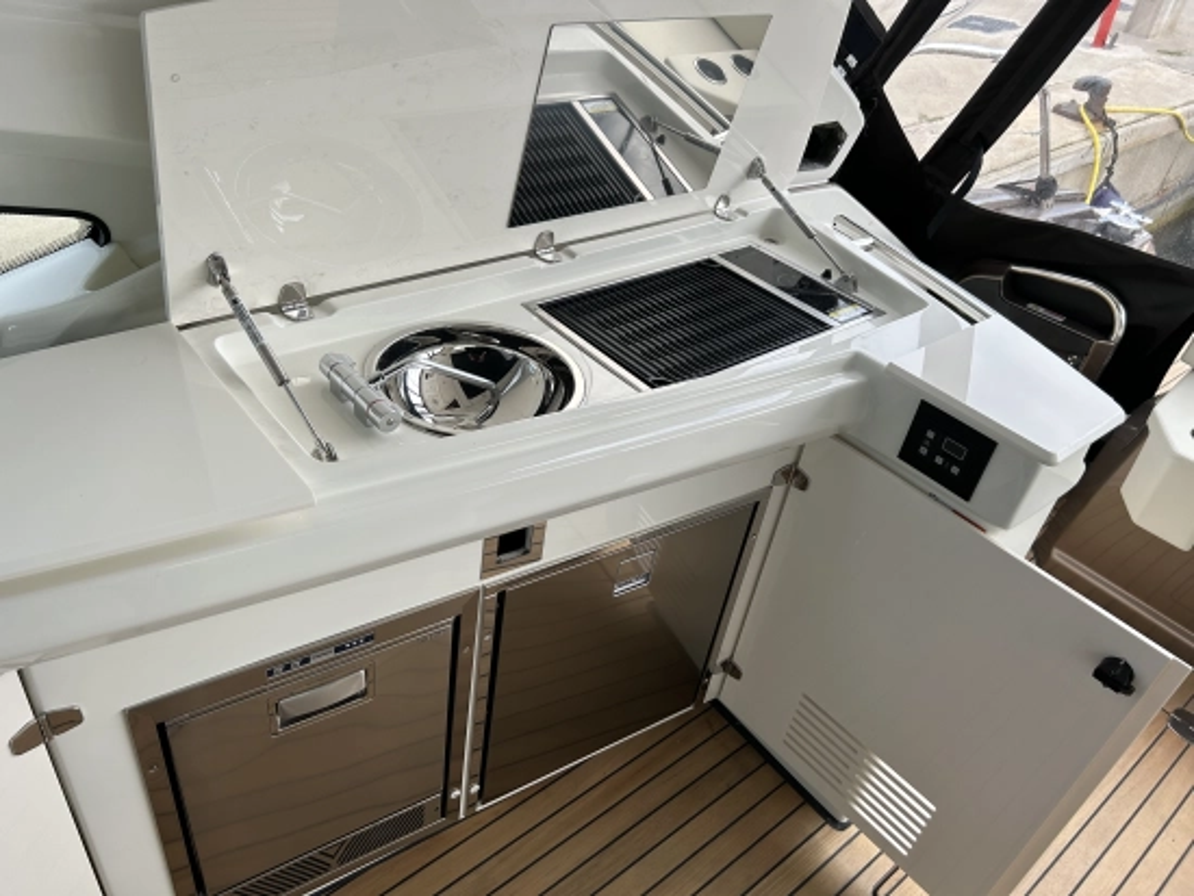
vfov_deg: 53.1
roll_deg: -6.0
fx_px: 897
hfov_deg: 67.3
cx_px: 597
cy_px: 448
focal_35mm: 26
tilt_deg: -37.4
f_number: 1.5
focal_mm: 5.7
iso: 50
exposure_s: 1/1058
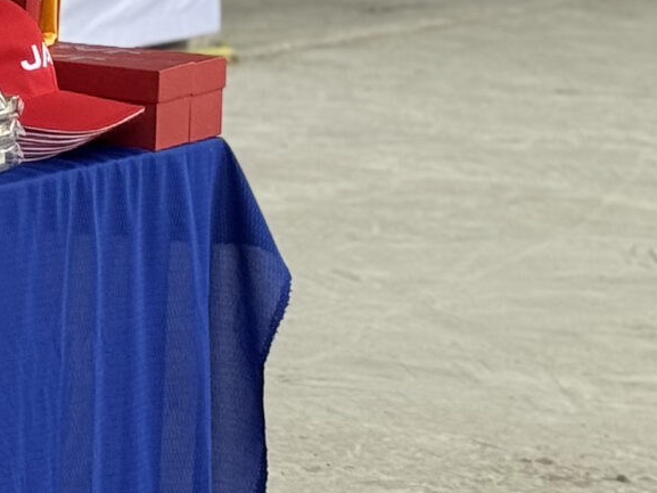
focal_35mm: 213
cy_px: -231
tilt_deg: -2.4
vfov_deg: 6.9
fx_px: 4044
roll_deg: -0.6
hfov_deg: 8.9
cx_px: -495
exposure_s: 1/913
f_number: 1.78
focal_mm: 6.76
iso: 64
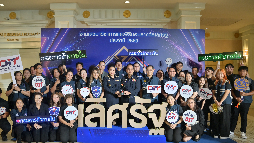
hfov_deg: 66.0
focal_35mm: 29
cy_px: 85
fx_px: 195
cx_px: 119
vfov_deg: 40.0
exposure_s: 1/160
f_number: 4.5
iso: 640
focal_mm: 24
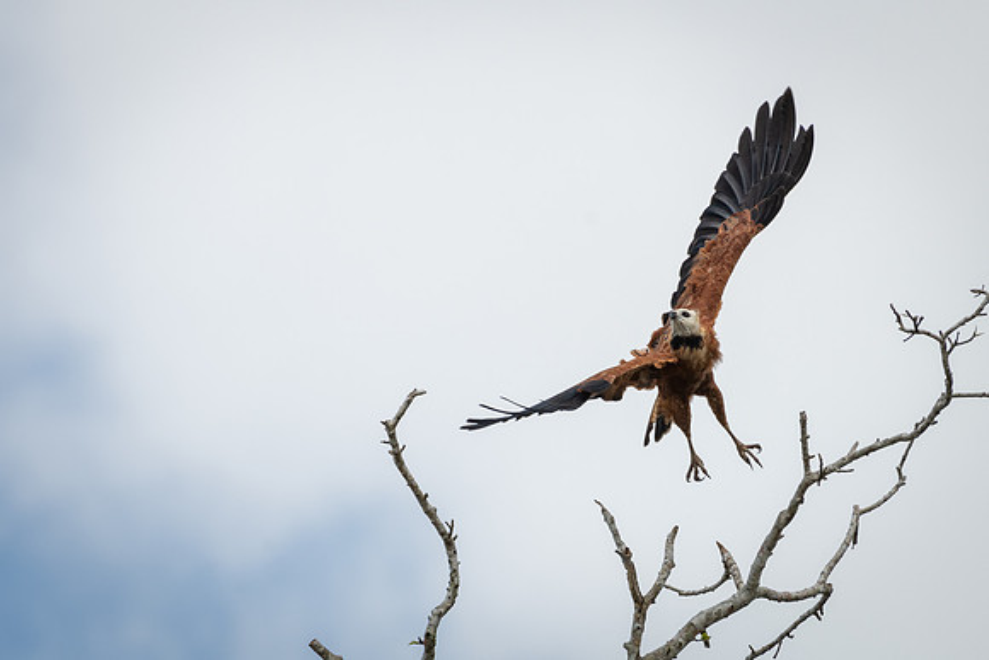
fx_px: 21217
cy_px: 485
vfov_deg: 1.8
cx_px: 481
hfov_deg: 2.7
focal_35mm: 772
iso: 250
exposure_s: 1/1250
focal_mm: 500
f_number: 8
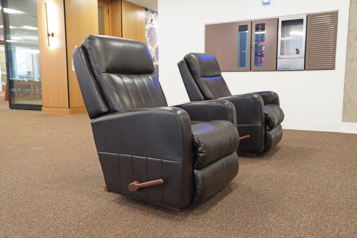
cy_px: 119
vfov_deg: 43.6
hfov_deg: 61.9
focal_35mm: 30
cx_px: 178
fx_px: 297
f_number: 5.6
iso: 1600
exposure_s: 1/20
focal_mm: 20
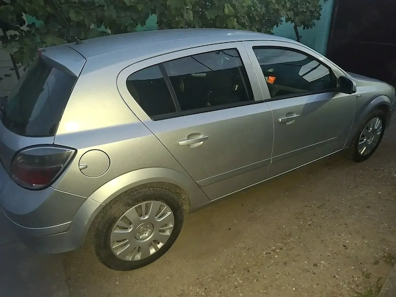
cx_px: 198
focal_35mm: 23
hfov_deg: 73.9
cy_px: 148
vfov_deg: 58.9
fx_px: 263
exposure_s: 1/25
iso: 400
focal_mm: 5.54
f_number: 1.8
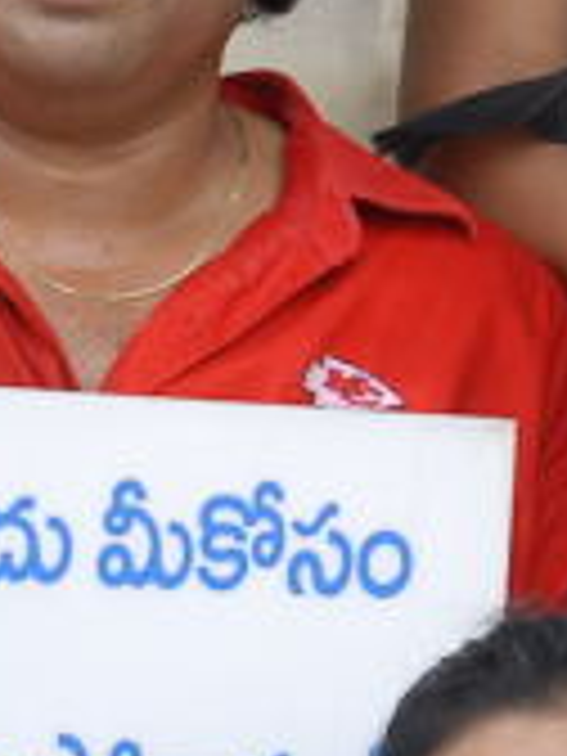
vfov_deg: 3.9
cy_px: -133
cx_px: 1233
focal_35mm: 512
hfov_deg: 2.9
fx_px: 11182
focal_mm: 58
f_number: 5.6
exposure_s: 1/125
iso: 200
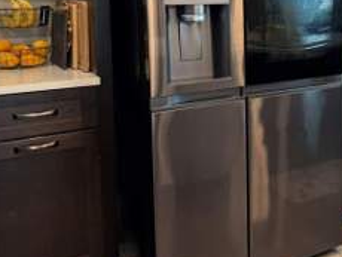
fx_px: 495
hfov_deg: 36.4
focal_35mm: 50
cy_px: 46
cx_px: 291
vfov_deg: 28.4
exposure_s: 1/60
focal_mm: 6.76
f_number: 1.78
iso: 100
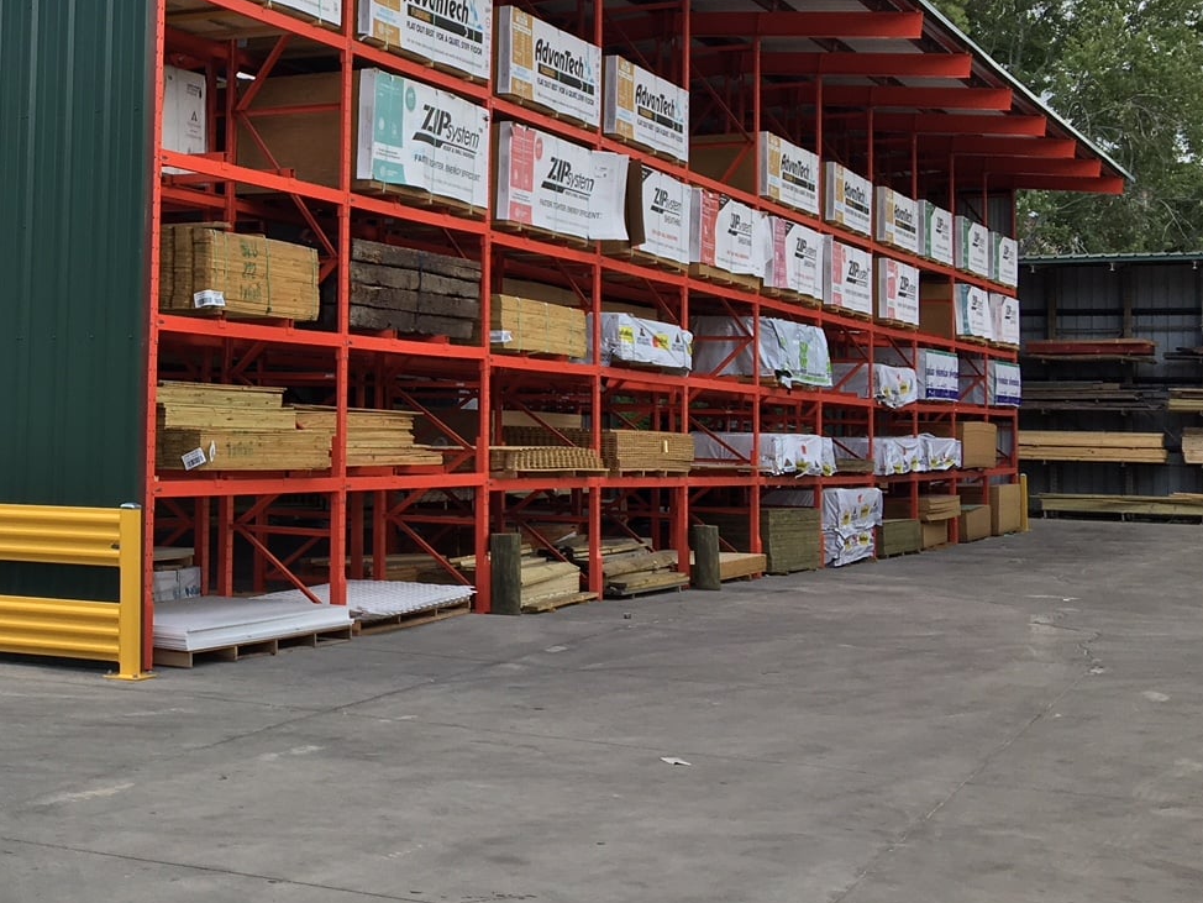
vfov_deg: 24.3
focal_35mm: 60
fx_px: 2086
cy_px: 273
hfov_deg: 30.5
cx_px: 75
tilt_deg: +2.1
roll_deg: -2.7
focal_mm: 4.15
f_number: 2.2
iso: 25
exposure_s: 1/553
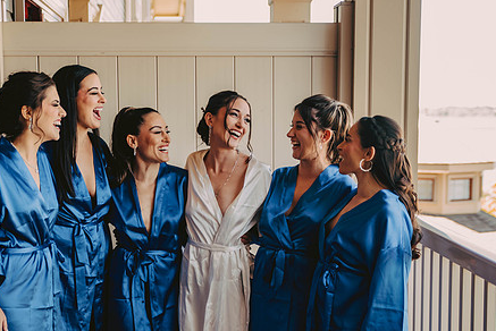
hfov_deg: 29.1
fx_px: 951
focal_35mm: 69
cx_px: 188
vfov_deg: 19.7
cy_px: 197
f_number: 2.8
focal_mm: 52
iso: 320
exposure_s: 1/200
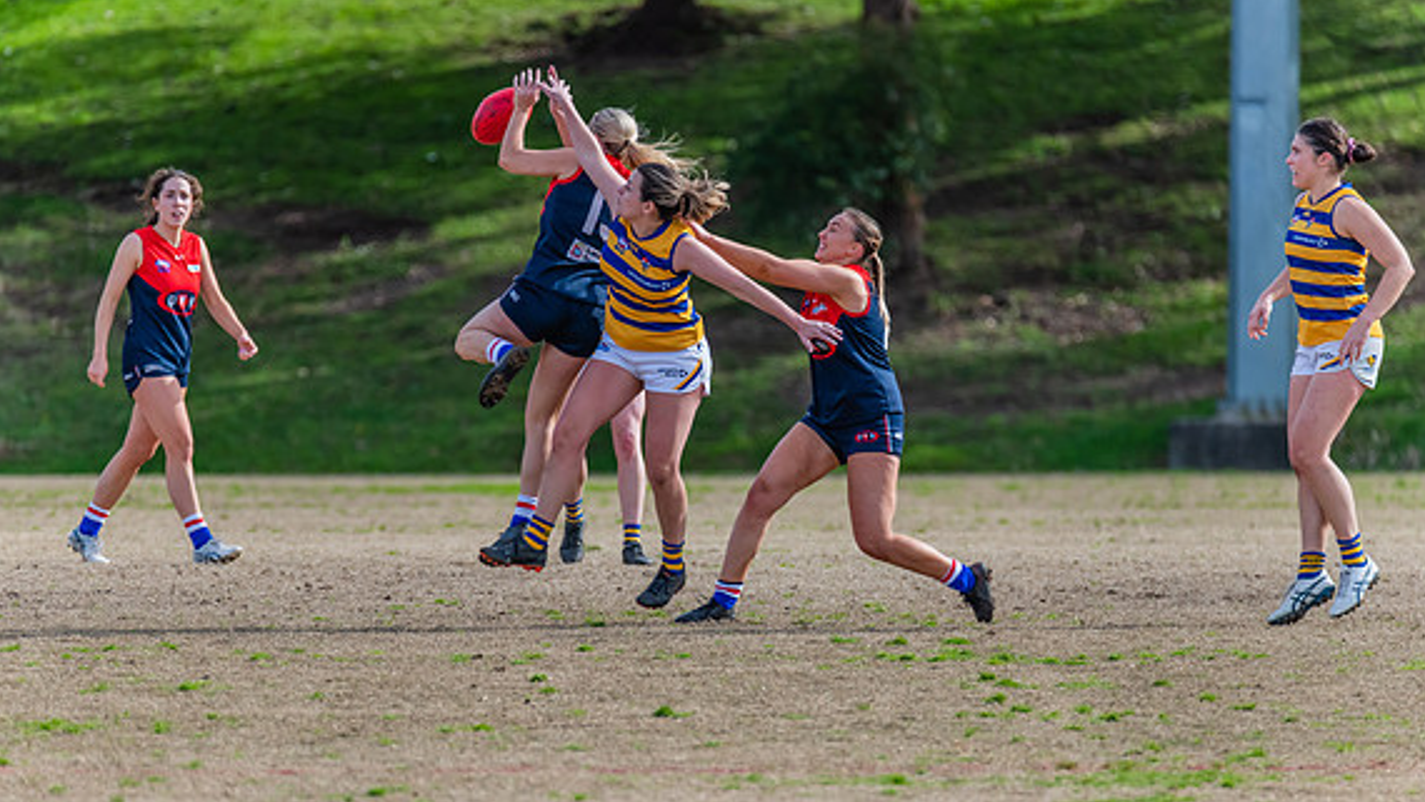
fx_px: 20712
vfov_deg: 2.2
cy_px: 471
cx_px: 708
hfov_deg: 3.9
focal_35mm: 548
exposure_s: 1/1600
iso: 800
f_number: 7.1
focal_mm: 500
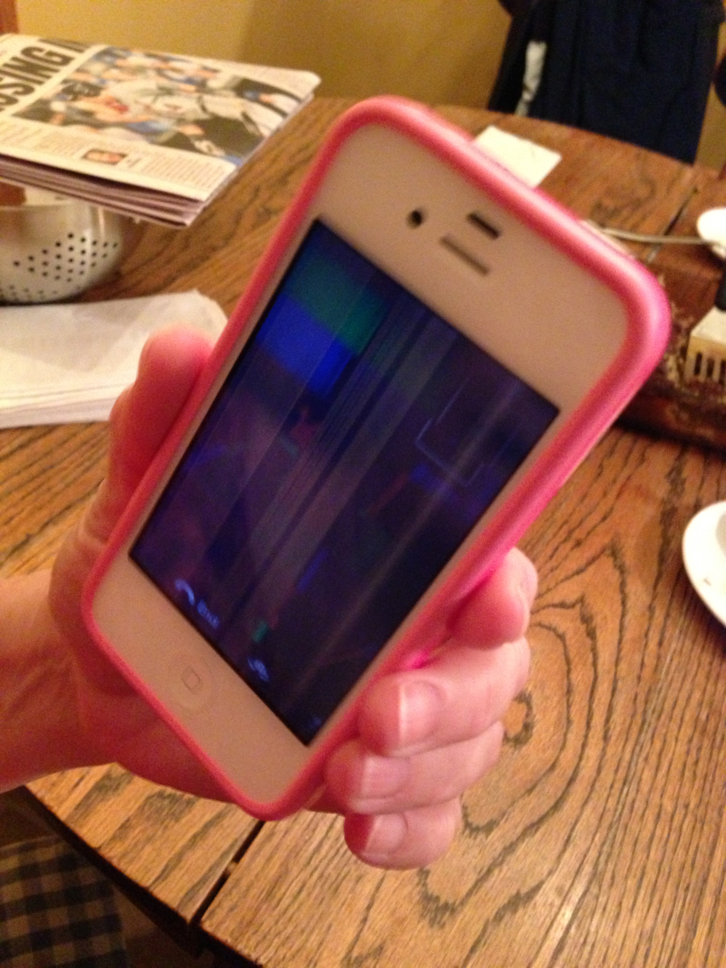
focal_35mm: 33
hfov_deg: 42.9
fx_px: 923
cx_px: 363
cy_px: 484
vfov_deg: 55.4
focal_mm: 4.13
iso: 800
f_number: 2.4
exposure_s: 1/15
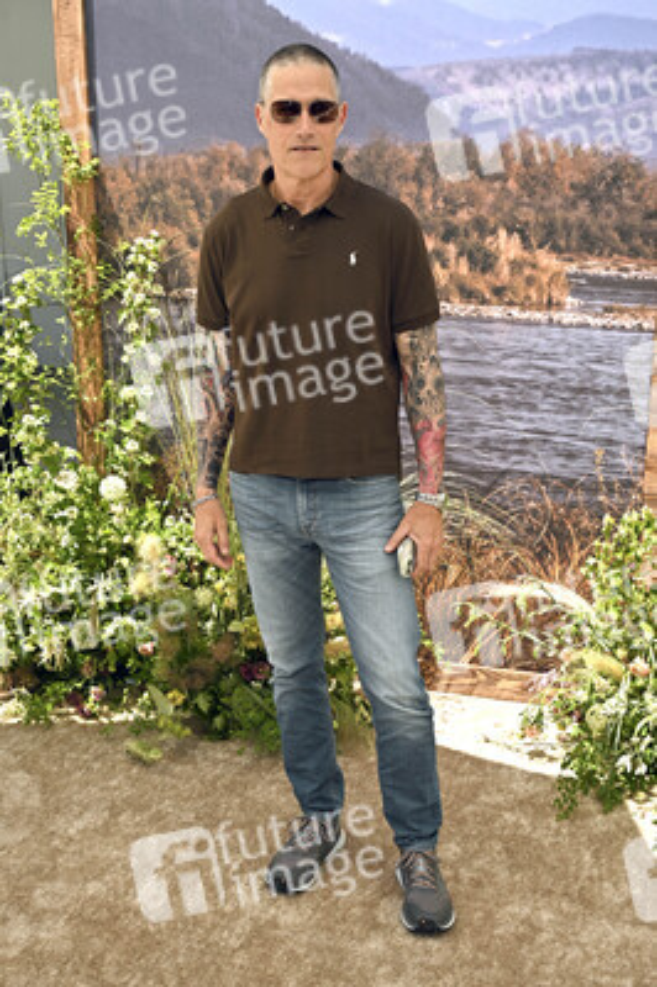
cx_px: 328
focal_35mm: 36
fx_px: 987
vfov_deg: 53.2
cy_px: 494
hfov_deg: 36.8
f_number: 8
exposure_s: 1/320
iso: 200
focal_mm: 36
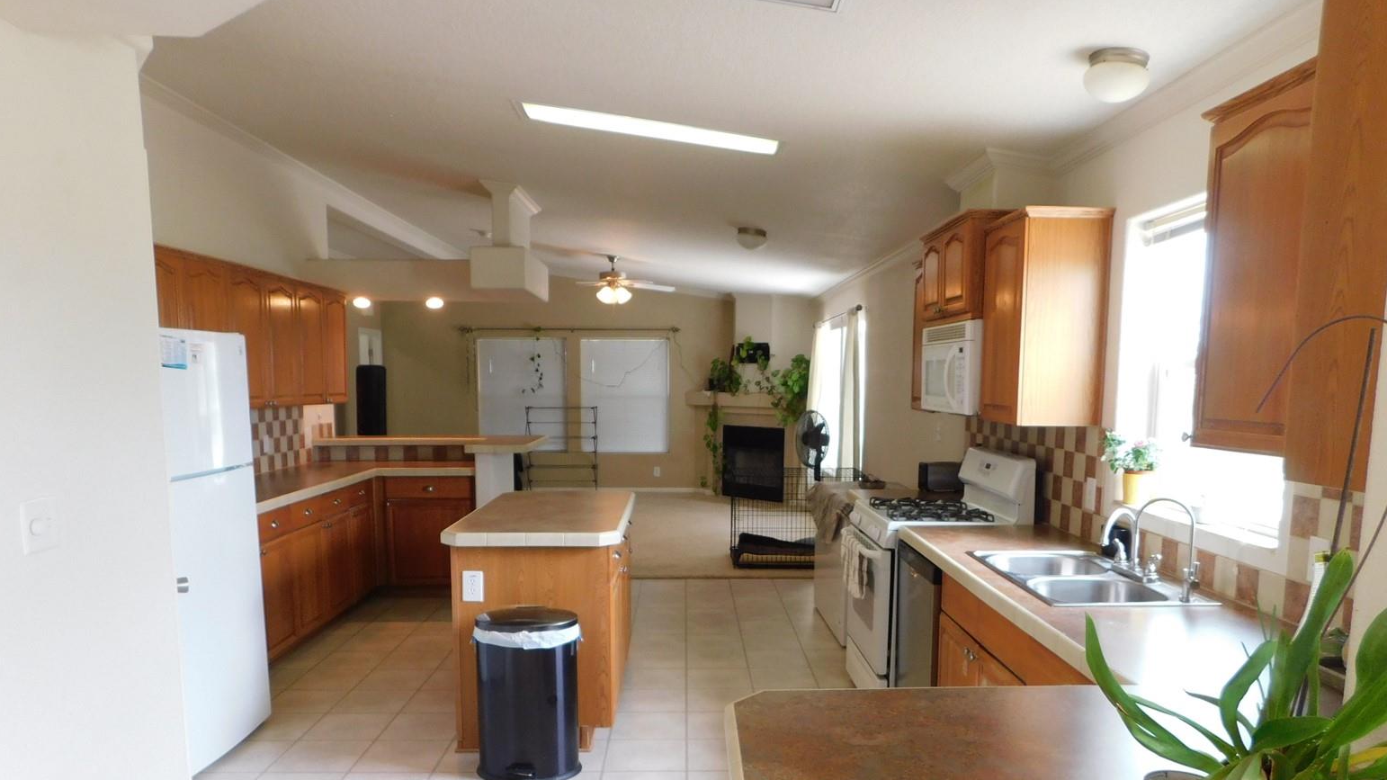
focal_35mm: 26
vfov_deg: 43.9
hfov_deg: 71.9
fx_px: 956
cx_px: 711
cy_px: 507
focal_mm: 4
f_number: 3
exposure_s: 1/30
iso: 200
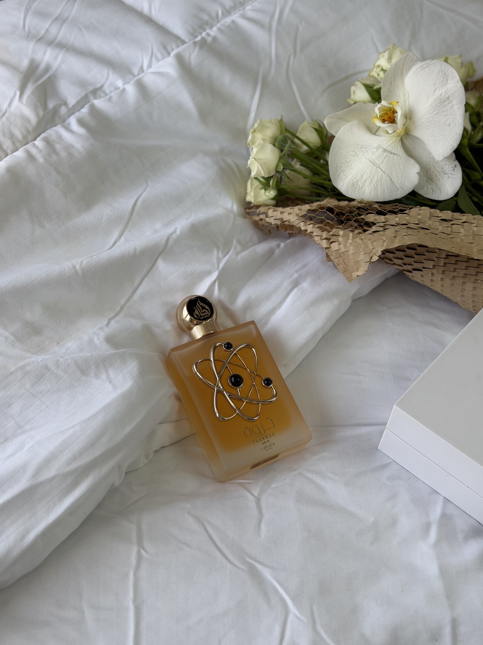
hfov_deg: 29.7
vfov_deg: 38.9
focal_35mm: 49
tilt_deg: -53.5
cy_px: 329
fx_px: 912
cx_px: 244
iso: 64
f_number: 1.78
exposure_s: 1/442
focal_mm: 6.76
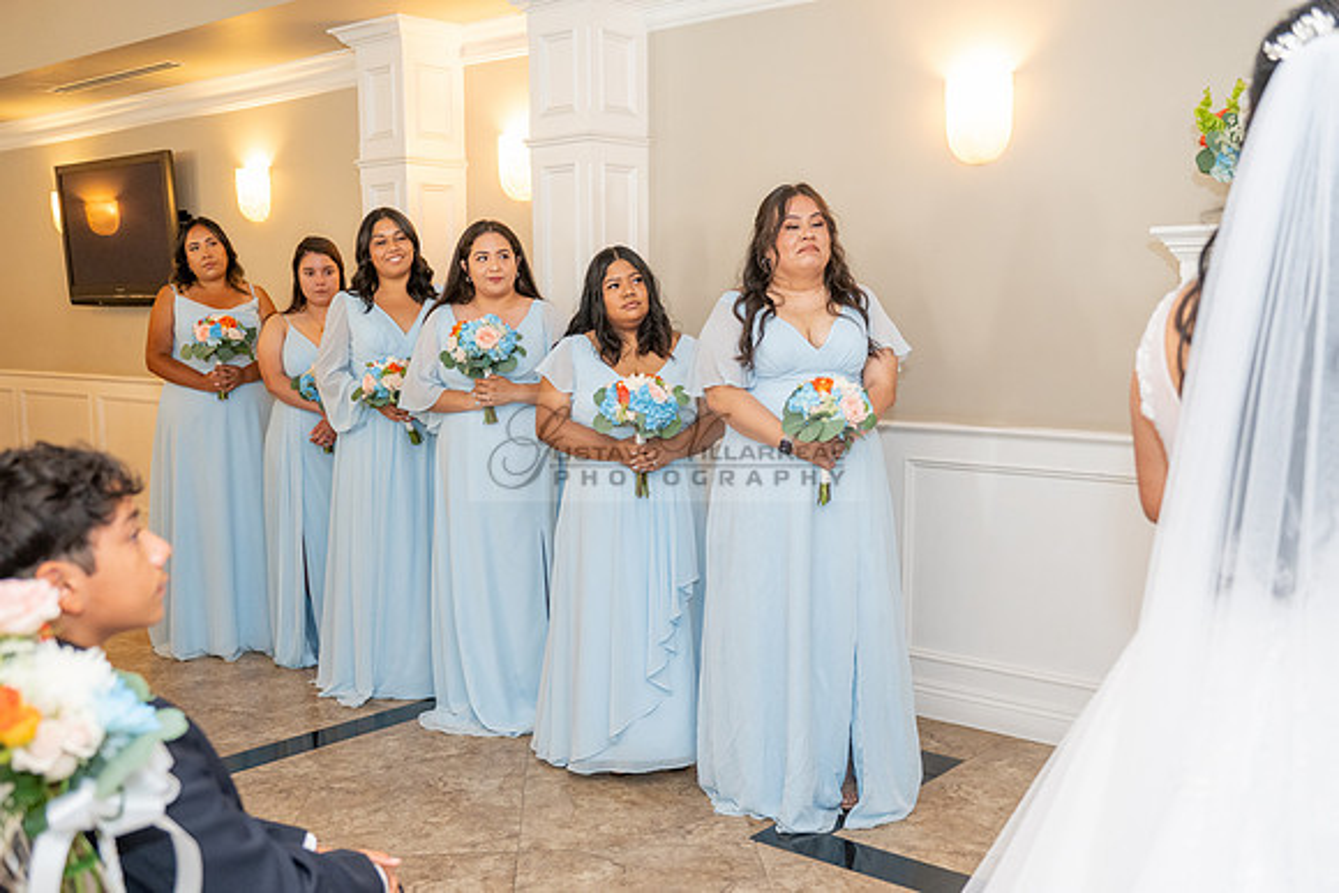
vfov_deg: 36.2
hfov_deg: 52.3
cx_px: 670
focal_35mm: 37
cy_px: 511
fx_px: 1363
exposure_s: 1/200
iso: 1250
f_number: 3.5
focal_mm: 32
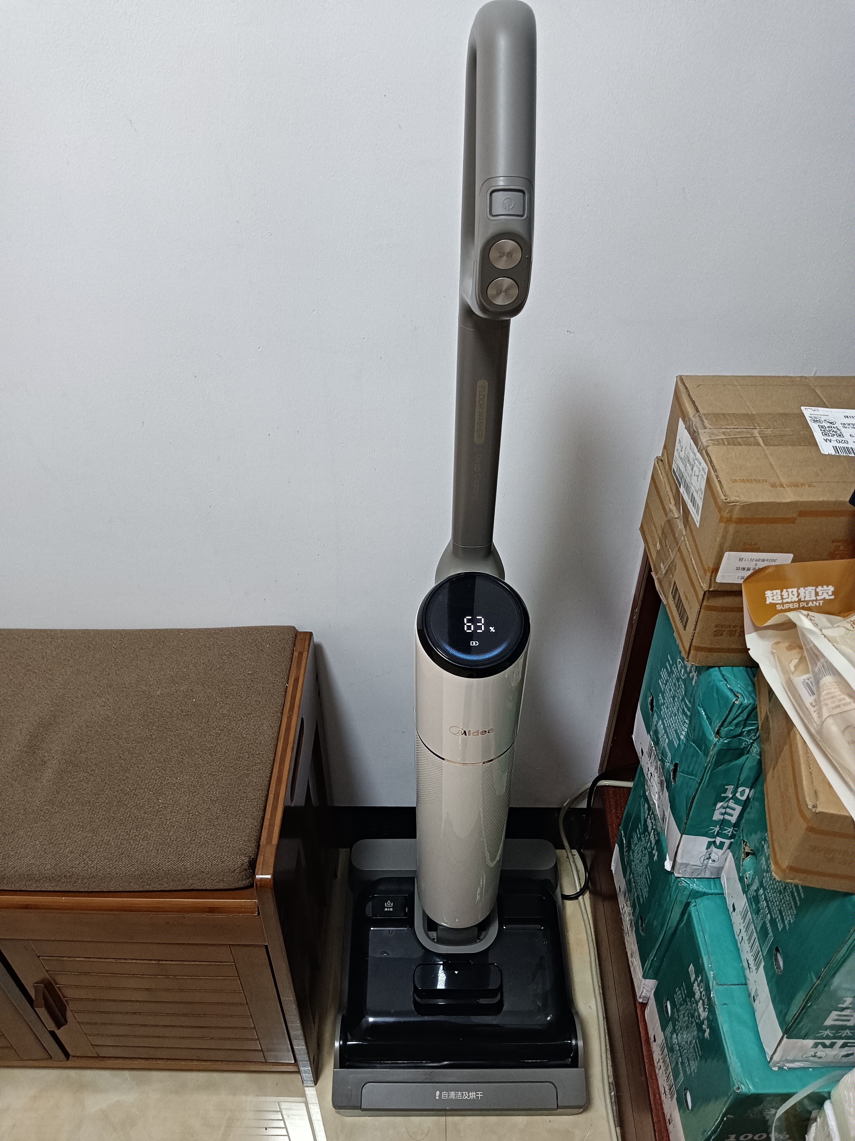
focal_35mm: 27
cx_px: 428
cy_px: 570
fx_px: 889
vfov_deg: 65.3
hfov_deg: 51.4
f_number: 1.8
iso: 2147
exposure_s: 1/25
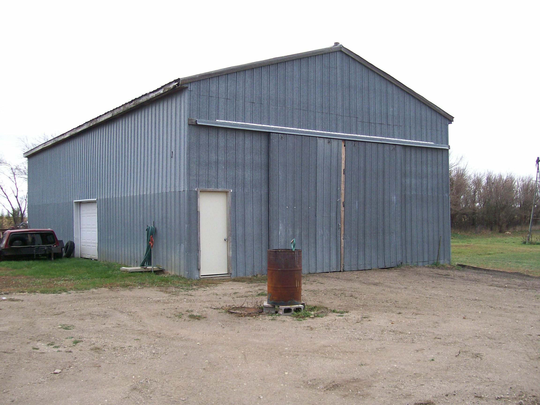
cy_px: 202
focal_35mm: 36
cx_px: 270
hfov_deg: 51.4
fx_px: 562
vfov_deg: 39.7
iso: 80
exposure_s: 1/74.9
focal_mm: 6
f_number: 2.7
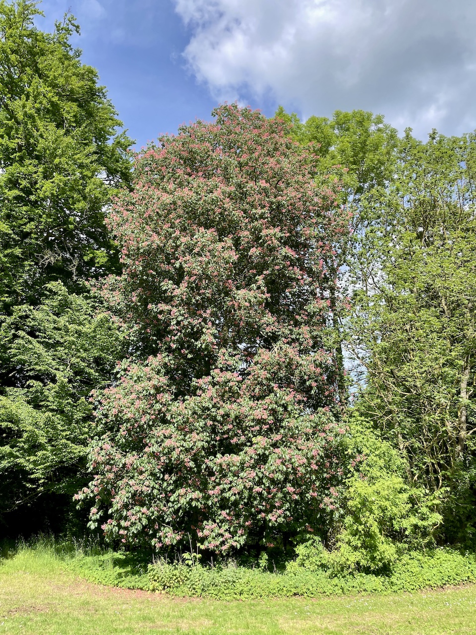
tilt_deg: +21.9
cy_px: 318
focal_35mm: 26
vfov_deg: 67.3
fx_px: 477
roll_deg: +1.2
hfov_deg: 53.1
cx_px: 238
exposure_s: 1/1159
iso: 32
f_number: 1.6
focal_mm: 4.2
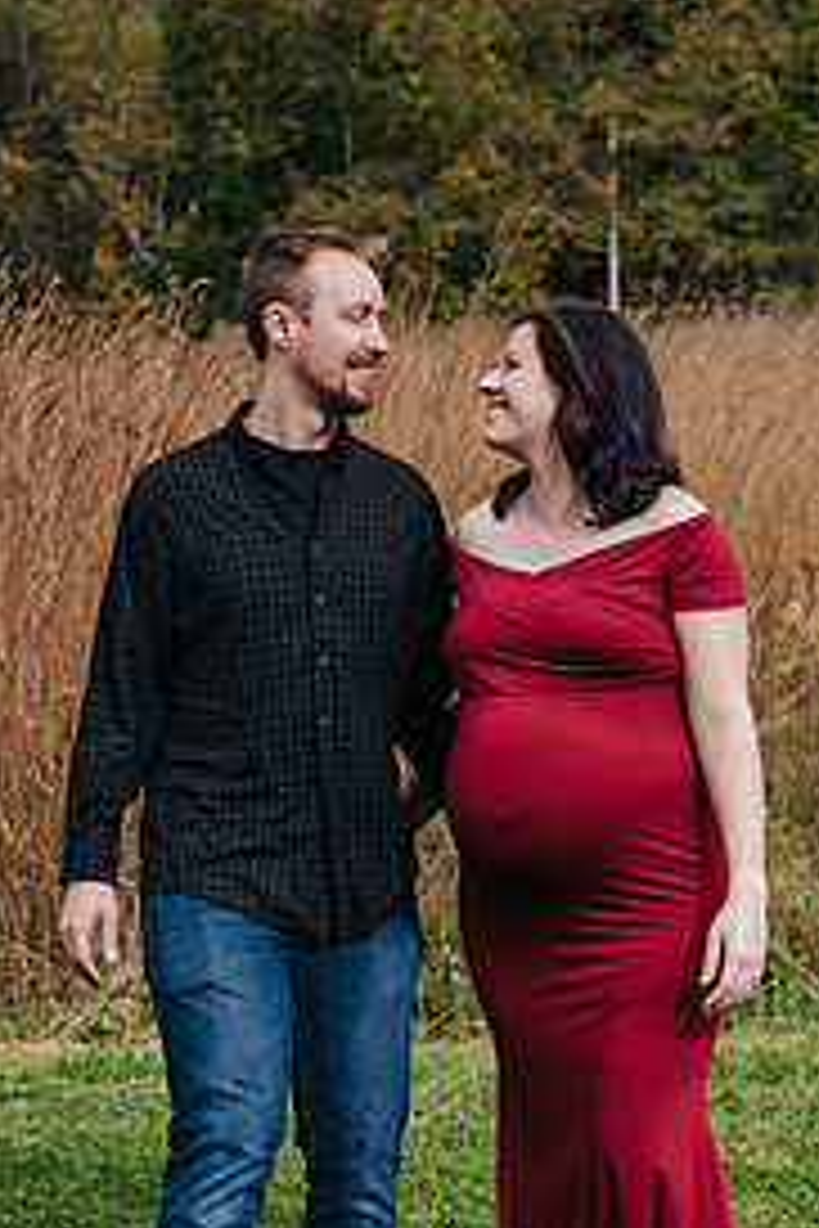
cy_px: 756
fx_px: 2969
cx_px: 396
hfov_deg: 15.7
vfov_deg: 23.3
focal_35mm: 87
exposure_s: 1/800
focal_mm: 35
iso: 140
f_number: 3.2
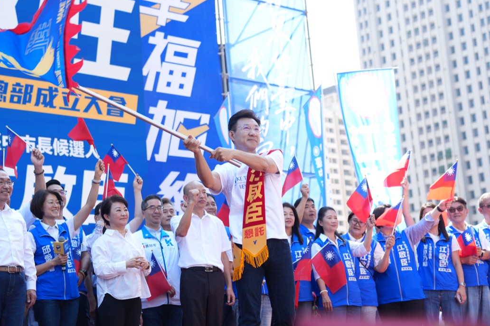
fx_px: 1034
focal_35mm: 76
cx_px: 217
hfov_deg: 26.6
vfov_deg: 17.9
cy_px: 147
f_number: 2.8
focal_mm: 49
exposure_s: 1/400
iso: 160
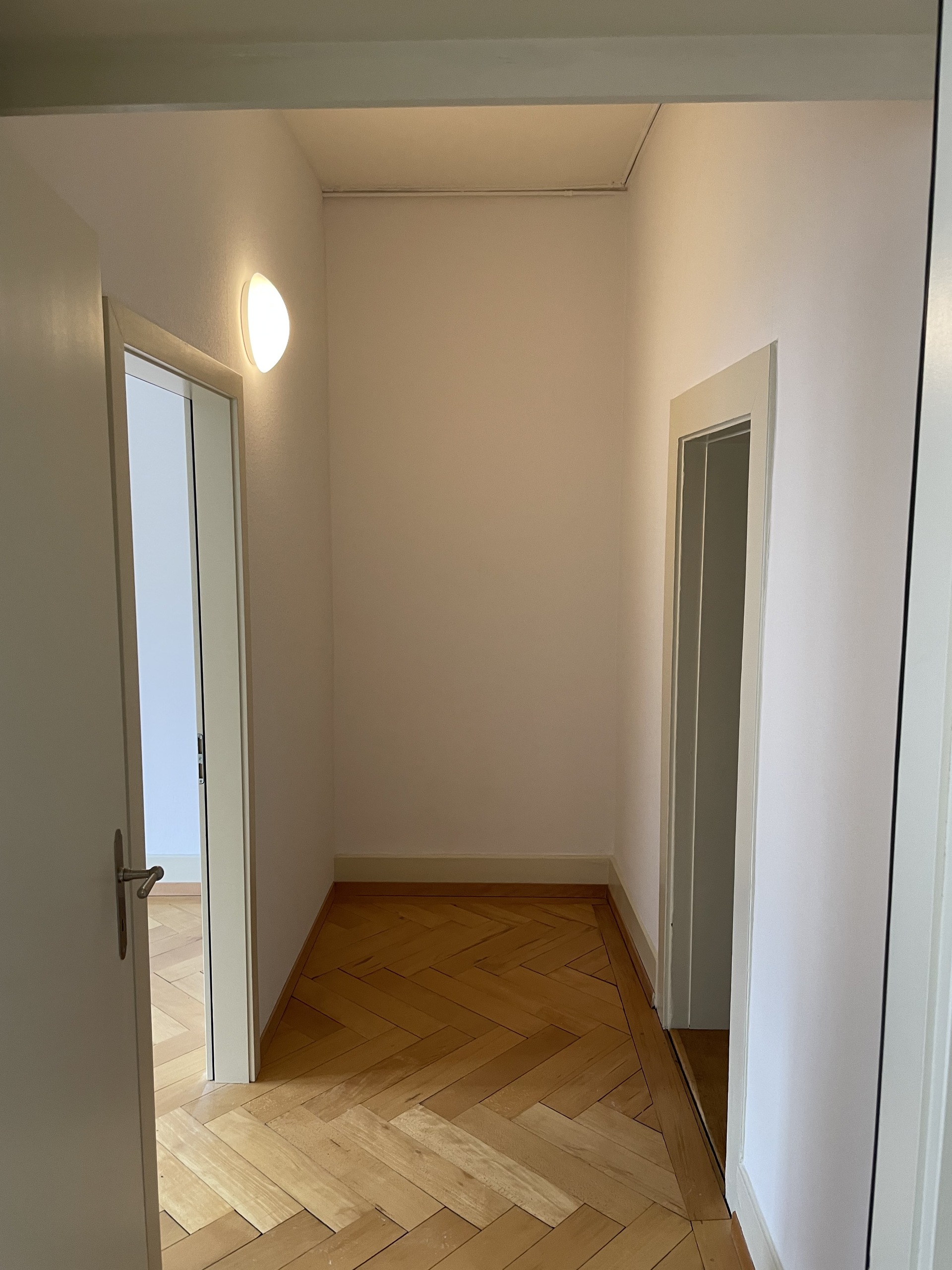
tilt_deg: -8.1
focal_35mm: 26
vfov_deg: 67.3
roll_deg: +0.4
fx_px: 953
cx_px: 476
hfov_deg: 53.1
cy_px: 635
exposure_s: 1/50
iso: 125
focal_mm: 4.2
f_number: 1.6
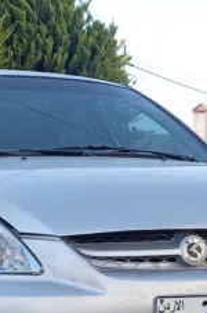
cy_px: 233
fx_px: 1021
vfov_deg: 17.3
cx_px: 86
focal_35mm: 118
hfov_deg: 11.6
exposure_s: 1/201
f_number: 1.8
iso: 100
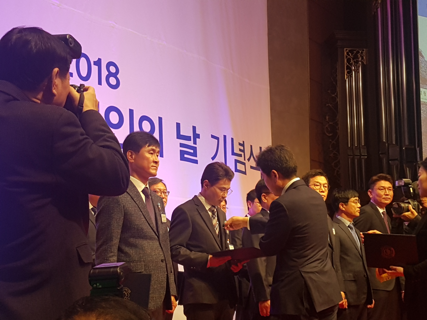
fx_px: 321
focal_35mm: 26
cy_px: 160
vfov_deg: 53.1
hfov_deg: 67.3
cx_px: 214
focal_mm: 4.2
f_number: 1.7
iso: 160
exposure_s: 1/120
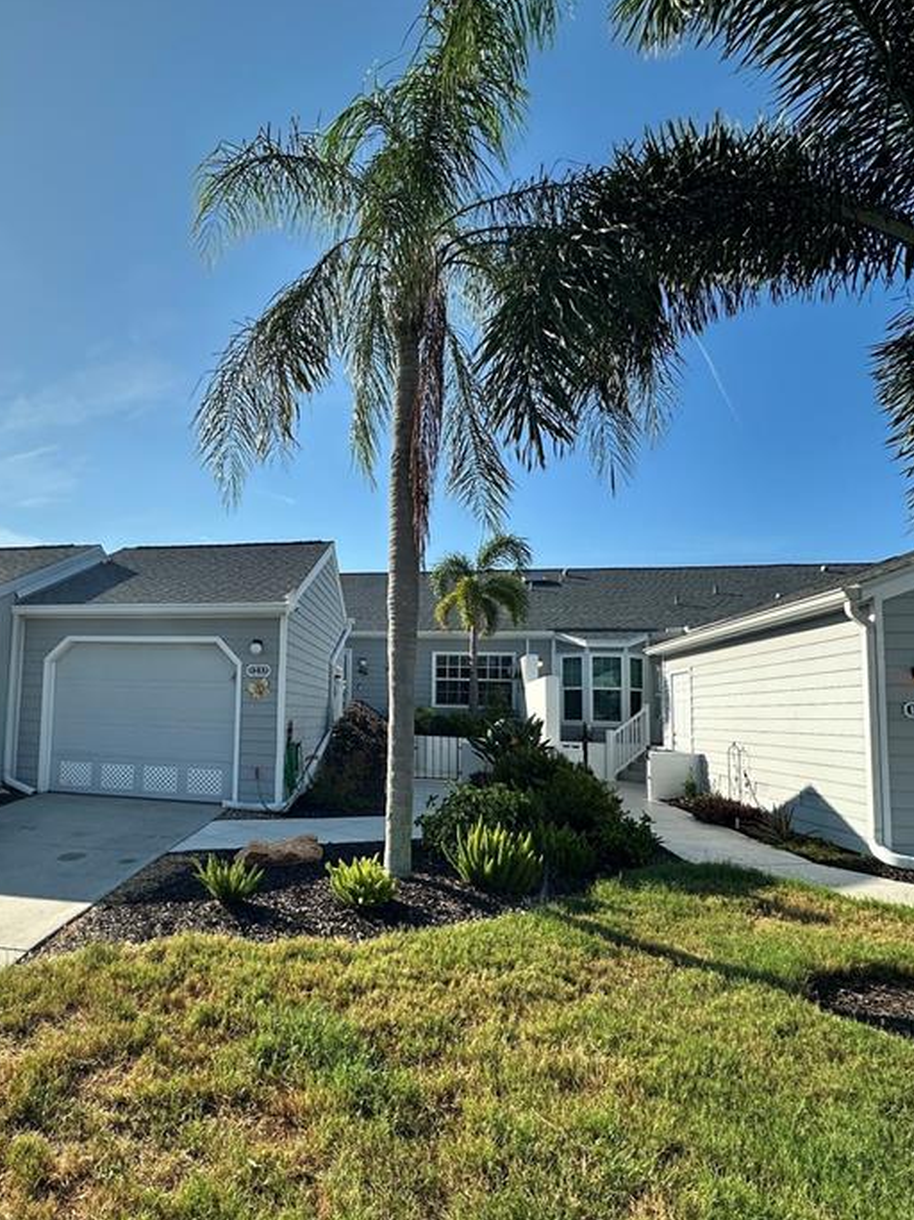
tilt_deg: +5.4
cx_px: 228
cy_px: 650
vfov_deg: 78.9
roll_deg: -1.5
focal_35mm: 21
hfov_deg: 60.0
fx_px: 740
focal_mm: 2.22
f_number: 2.2
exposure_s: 1/2451
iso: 50
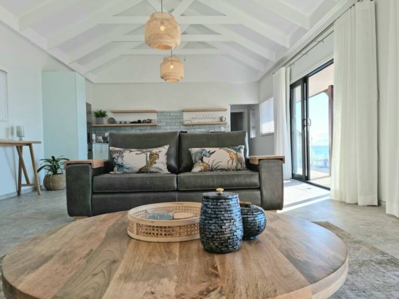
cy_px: 150
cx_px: 200
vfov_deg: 51.4
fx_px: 311
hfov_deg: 65.3
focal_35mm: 27
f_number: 2
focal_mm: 5.9
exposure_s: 1/147
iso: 25
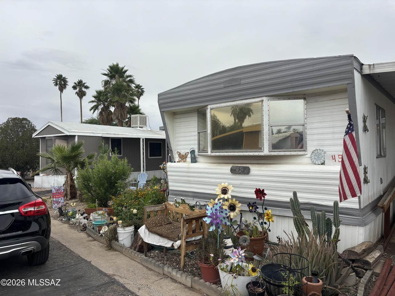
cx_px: 198
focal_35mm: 26
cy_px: 148
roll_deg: +0.7
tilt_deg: +0.5
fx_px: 297
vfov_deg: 53.1
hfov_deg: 67.3
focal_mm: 5.96
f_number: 1.6
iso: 50
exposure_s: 1/5076
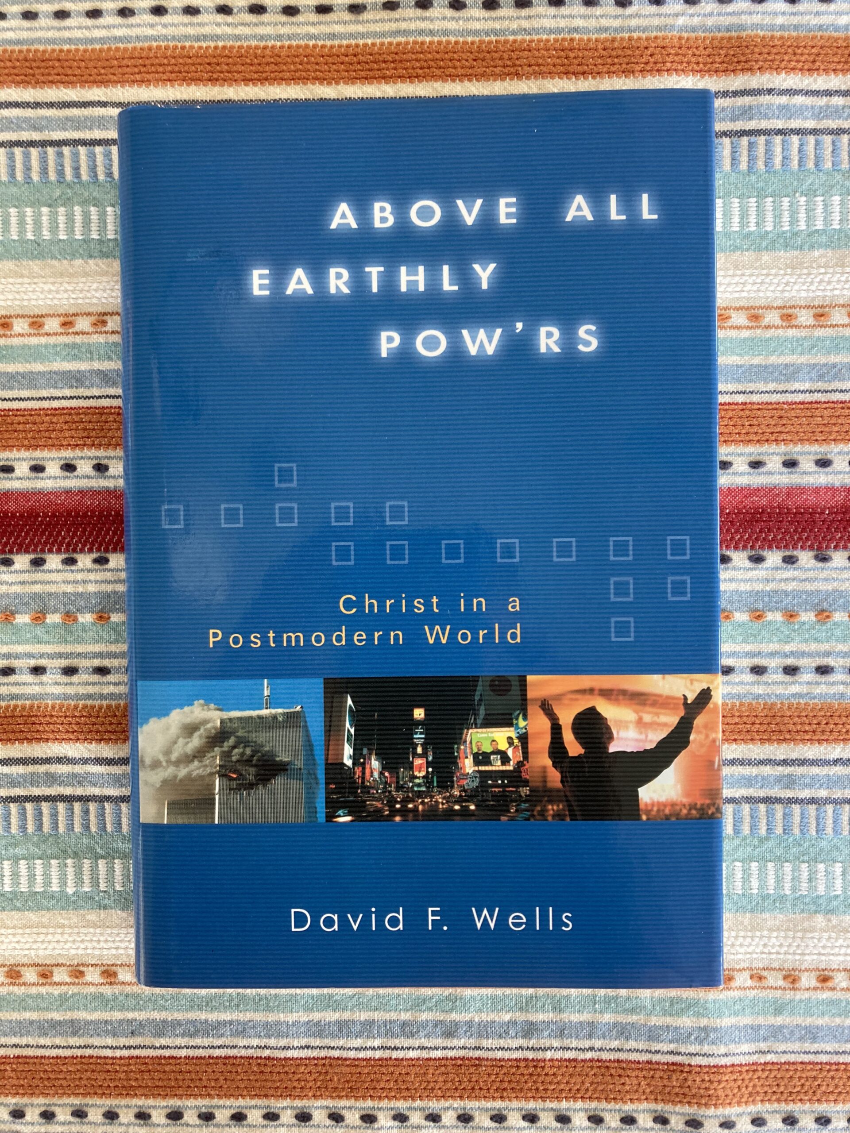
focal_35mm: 28
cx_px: 425
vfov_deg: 63.4
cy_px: 566
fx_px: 917
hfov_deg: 49.7
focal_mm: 3.99
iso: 100
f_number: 1.8
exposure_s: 1/60
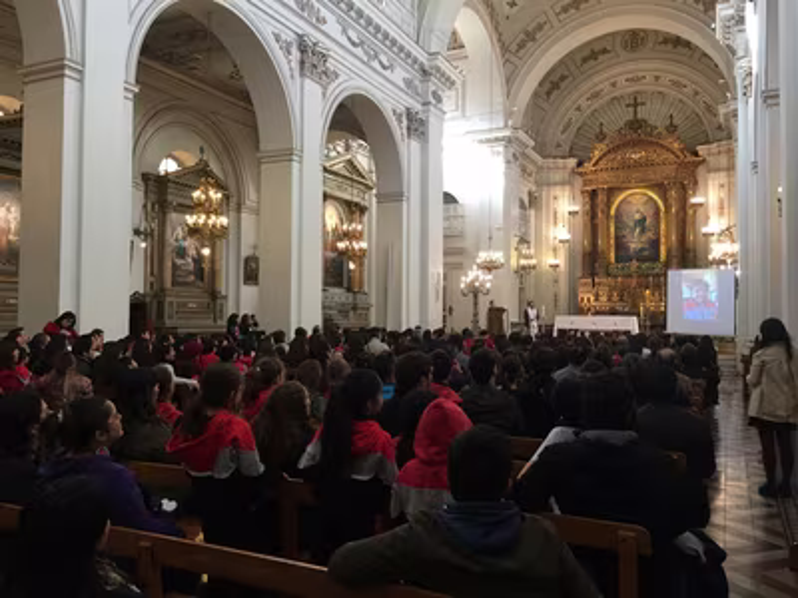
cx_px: 399
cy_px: 299
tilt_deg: +2.1
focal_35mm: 29
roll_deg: -1.2
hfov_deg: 61.7
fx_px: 669
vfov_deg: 48.2
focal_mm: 4.15
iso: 50
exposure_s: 1/17
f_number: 2.2
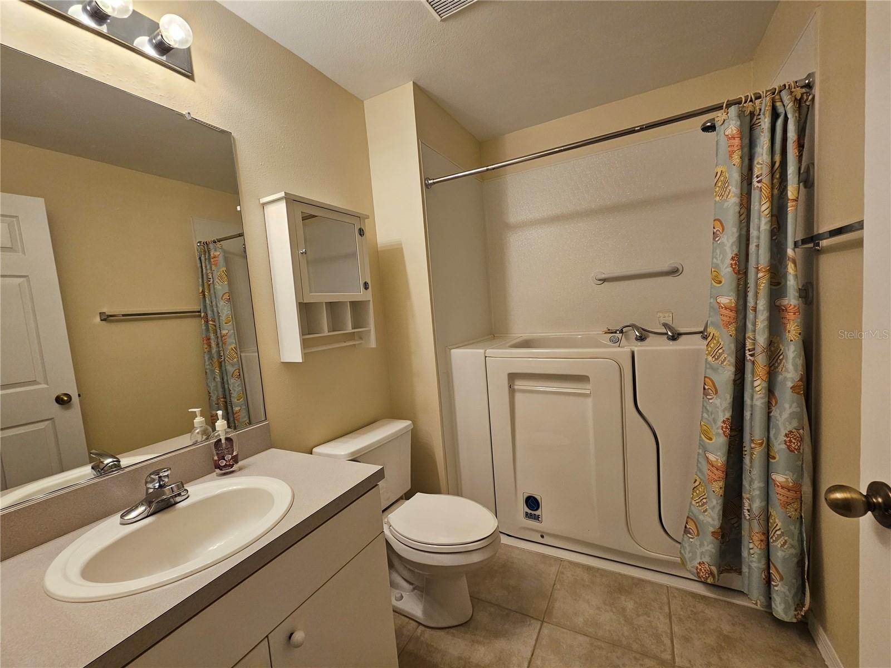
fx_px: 335
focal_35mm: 13
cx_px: 446
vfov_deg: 89.9
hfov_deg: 106.2
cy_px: 334
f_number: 2.2
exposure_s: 1/60
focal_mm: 2.2
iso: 160
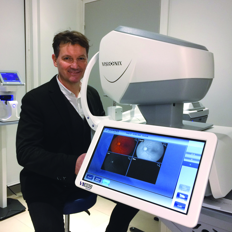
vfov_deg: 47.2
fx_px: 265
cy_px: 115
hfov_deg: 47.0
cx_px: 94
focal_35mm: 35
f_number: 2.2
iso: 100
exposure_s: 1/30
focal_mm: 4.15
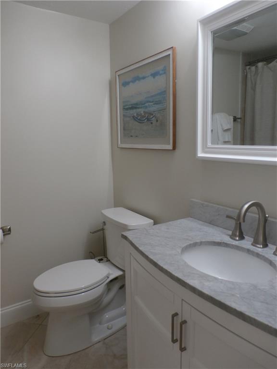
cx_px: 138
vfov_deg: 69.4
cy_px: 184
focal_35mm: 25
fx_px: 267
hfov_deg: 54.9
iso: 125
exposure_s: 1/60
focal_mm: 4.5
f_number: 3
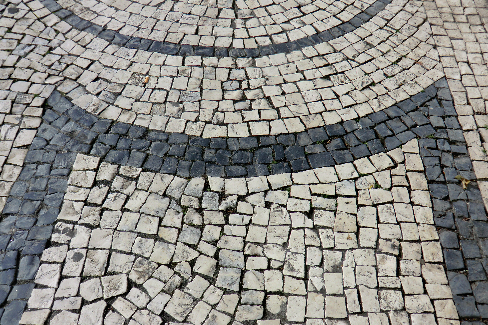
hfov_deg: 53.1
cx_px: 242
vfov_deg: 36.9
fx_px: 488
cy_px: 169
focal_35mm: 36
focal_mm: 6.1
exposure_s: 1/250
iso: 64
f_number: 8.4
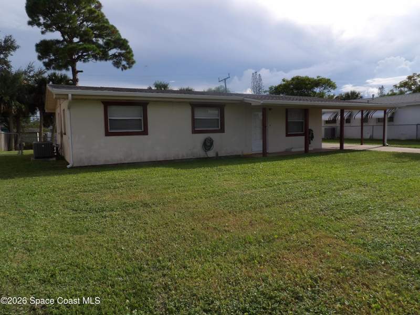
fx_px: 291
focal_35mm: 24
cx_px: 210
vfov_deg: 56.8
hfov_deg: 71.6
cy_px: 158
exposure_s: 1/670
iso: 100
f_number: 4.6
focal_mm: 4.3
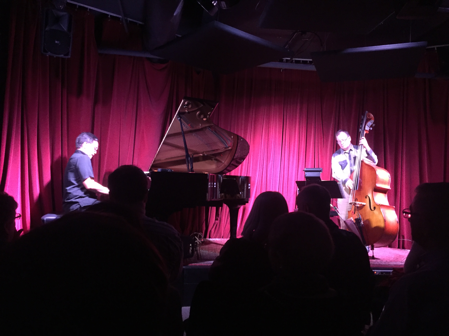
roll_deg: -3.0
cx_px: 224
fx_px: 376
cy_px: 168
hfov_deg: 61.7
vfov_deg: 48.2
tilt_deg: +1.9
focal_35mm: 29
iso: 800
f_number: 2.2
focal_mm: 4.15
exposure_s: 1/15
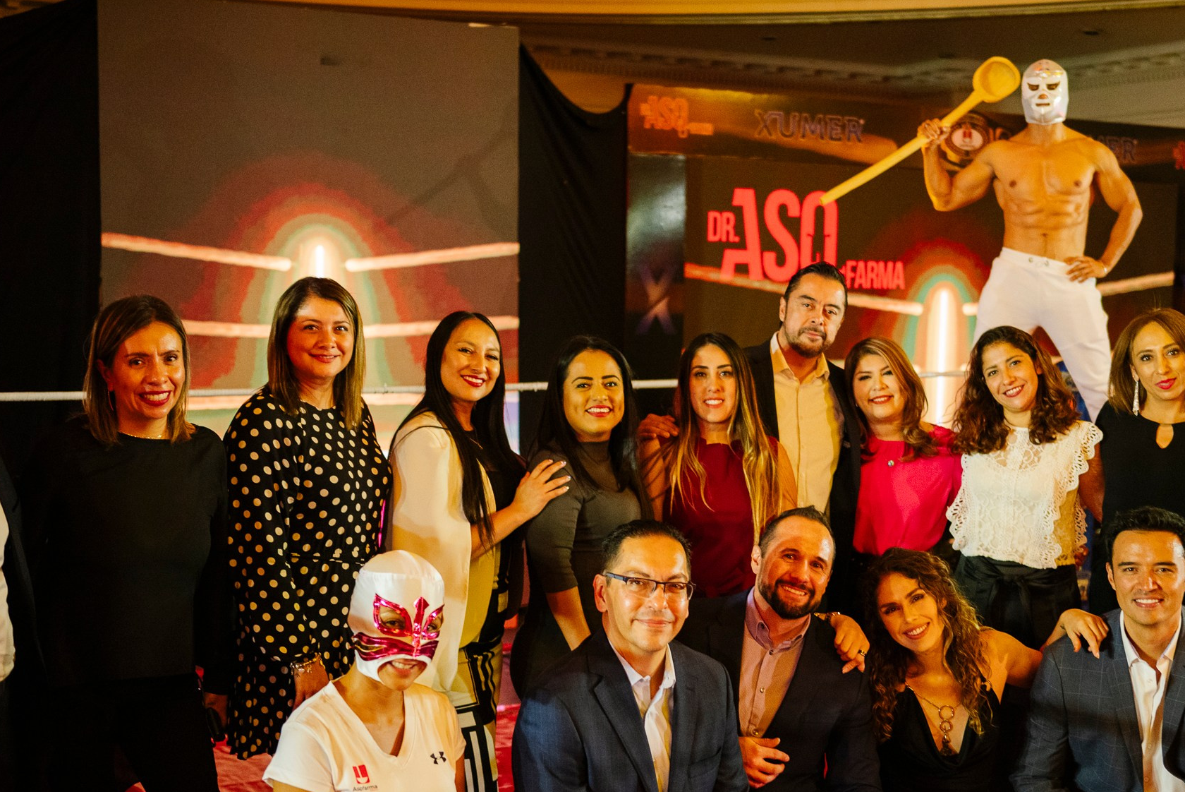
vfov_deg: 27.5
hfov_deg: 40.3
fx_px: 1614
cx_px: 649
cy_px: 443
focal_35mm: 49
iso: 1600
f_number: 2.5
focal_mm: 40
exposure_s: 1/125
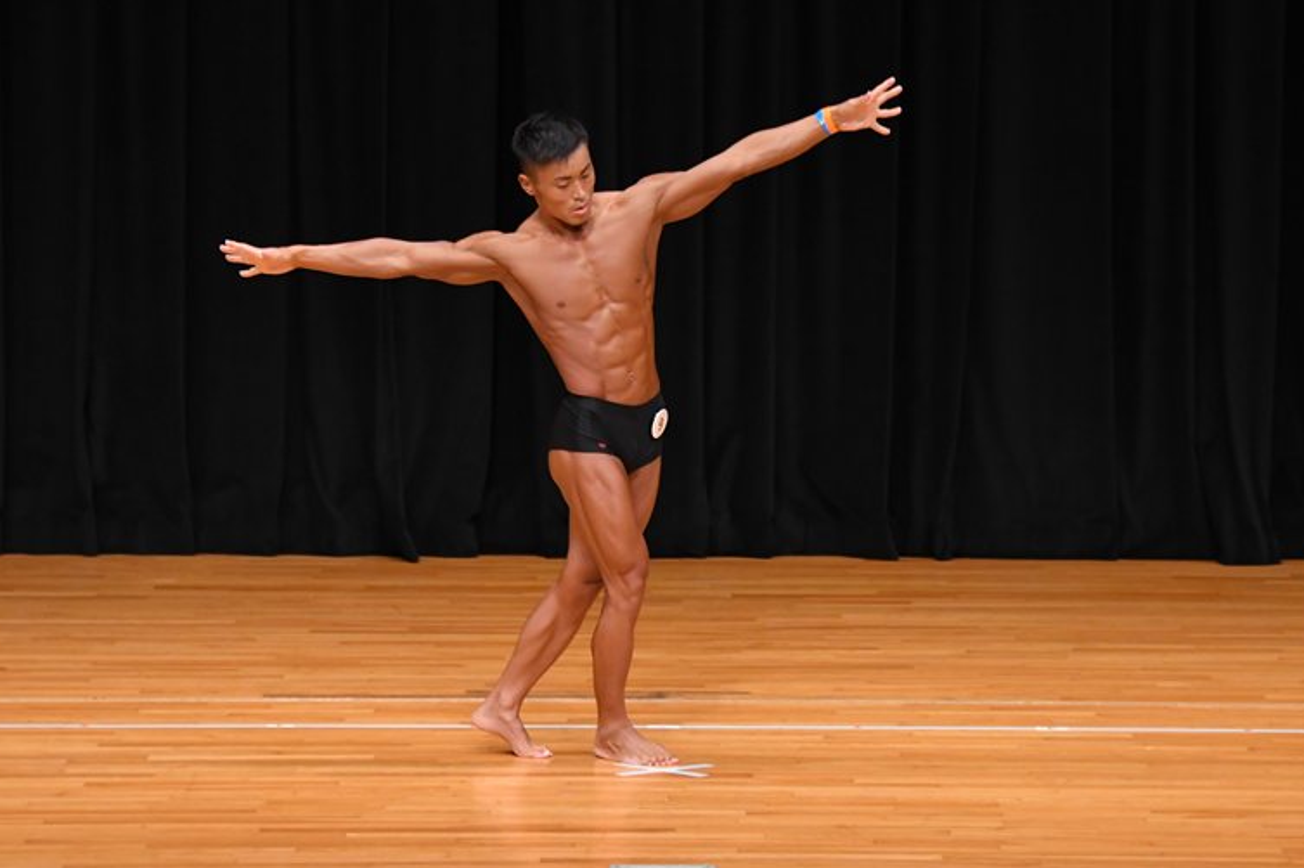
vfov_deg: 5.6
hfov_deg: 8.3
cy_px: 428
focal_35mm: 247
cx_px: 643
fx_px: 8941
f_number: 5.6
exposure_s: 1/400
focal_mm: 160
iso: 3200
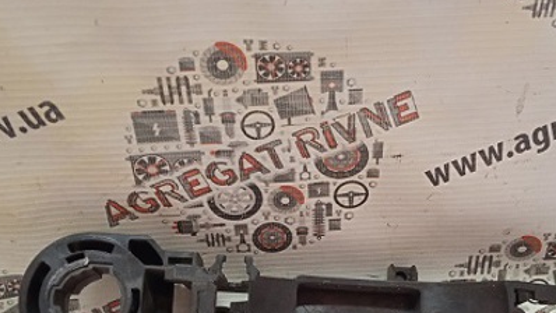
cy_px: 284
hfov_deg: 41.8
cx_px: 345
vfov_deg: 23.7
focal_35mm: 49
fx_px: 722
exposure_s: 1/33.3
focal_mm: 3.43
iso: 396
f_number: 2.2
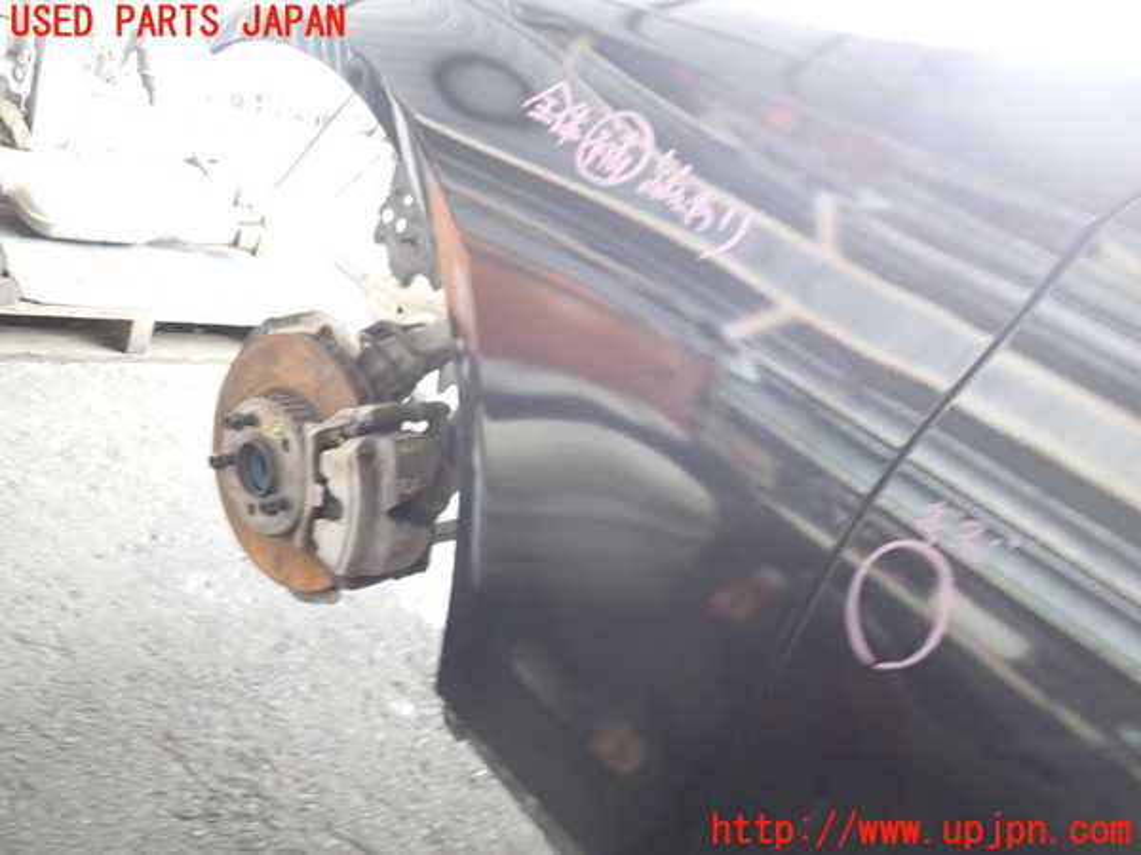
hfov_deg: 60.0
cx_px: 570
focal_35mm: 30
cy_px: 428
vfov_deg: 46.8
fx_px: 989
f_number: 2.3
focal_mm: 5.4
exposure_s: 1/30
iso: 400
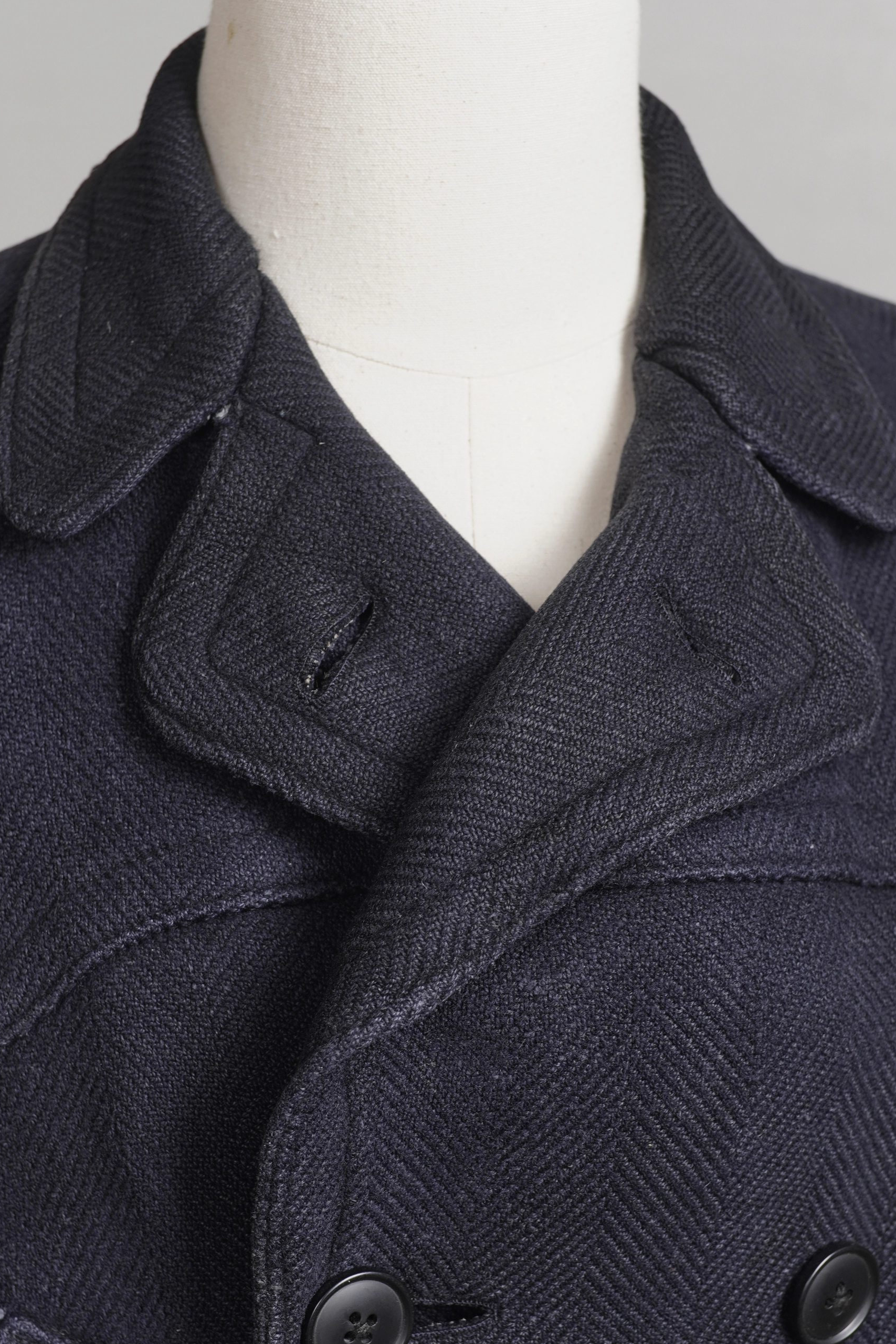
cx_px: 465
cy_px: 755
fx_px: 2016
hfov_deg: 25.1
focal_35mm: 54
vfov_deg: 36.8
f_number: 5
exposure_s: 1/20
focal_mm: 32
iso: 200
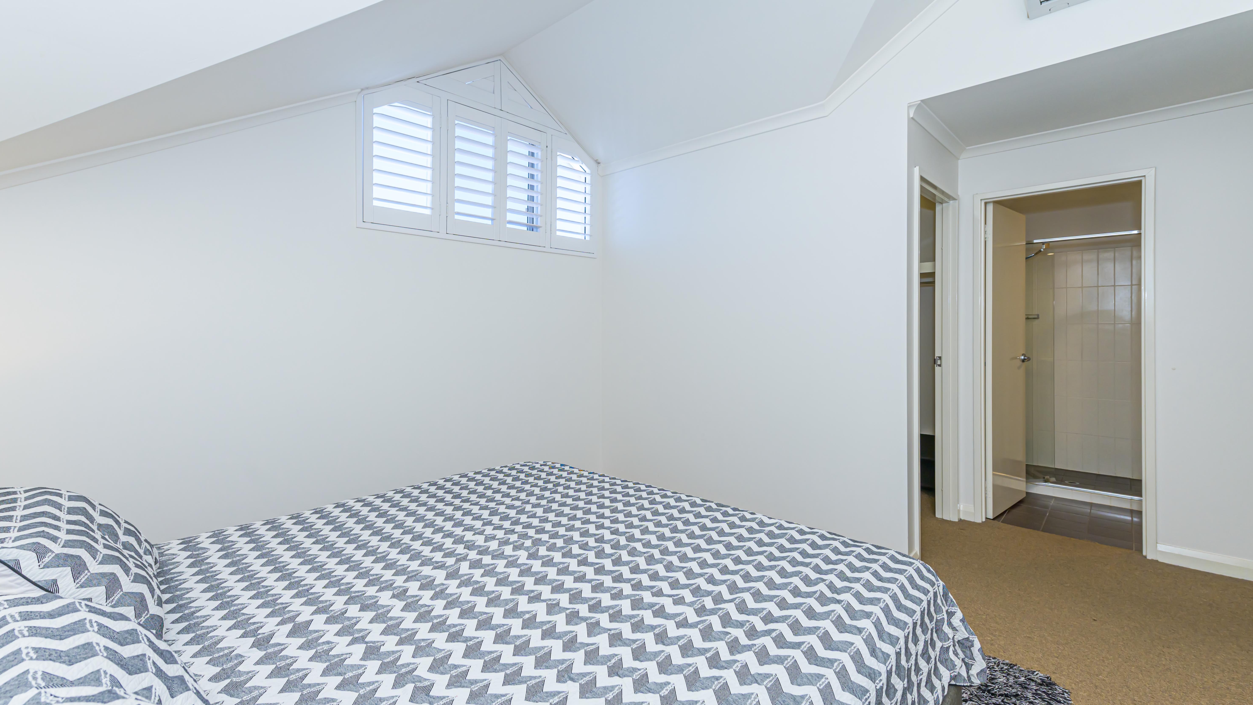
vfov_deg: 69.9
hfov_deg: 103.0
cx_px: 629
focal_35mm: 15
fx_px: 498
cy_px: 417
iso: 280
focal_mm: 14
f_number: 6.7
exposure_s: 1/200
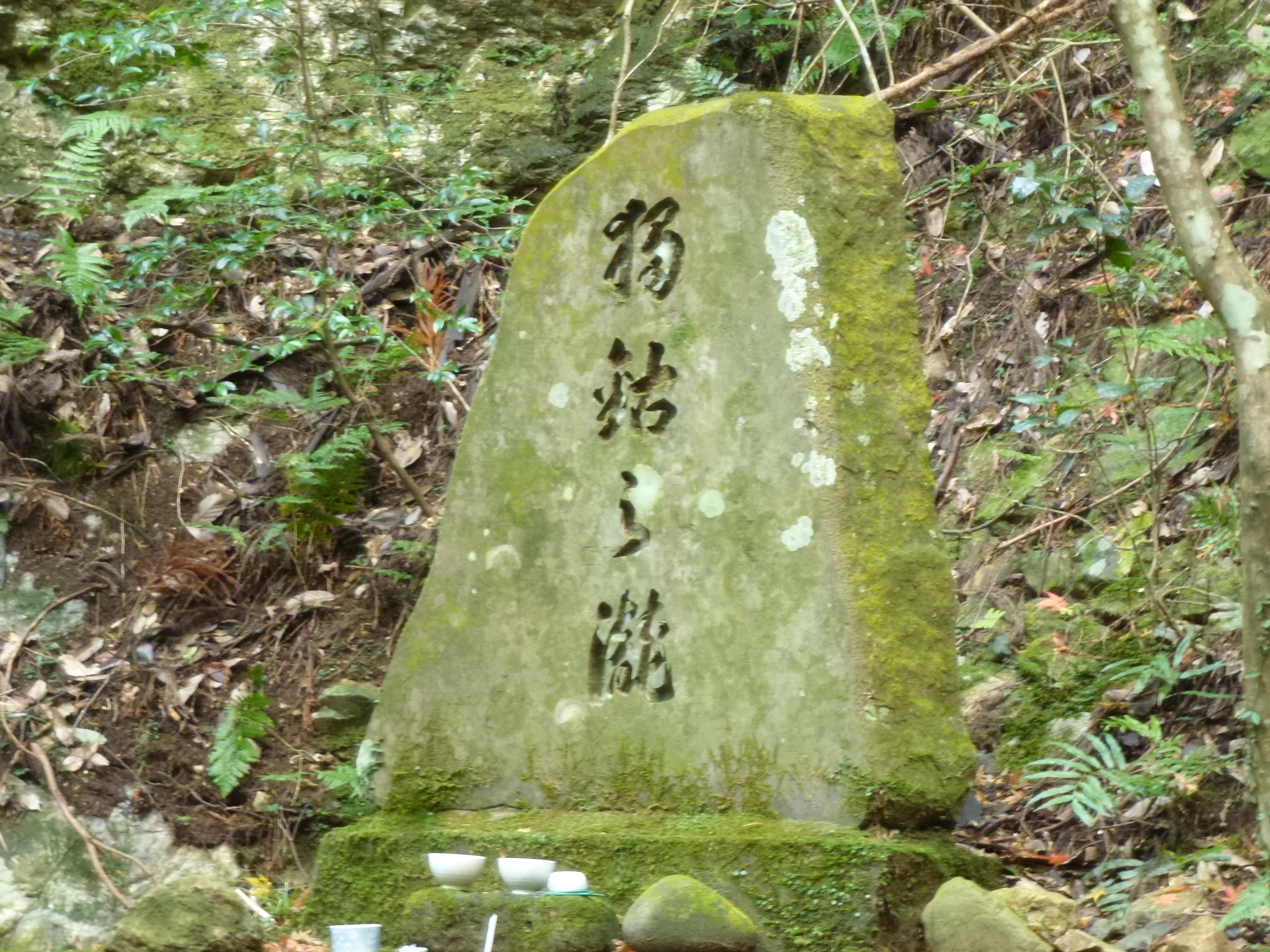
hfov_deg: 17.4
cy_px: 476
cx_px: 635
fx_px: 4146
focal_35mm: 113
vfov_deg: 13.1
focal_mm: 20.2
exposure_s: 1/4
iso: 400
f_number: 5.1
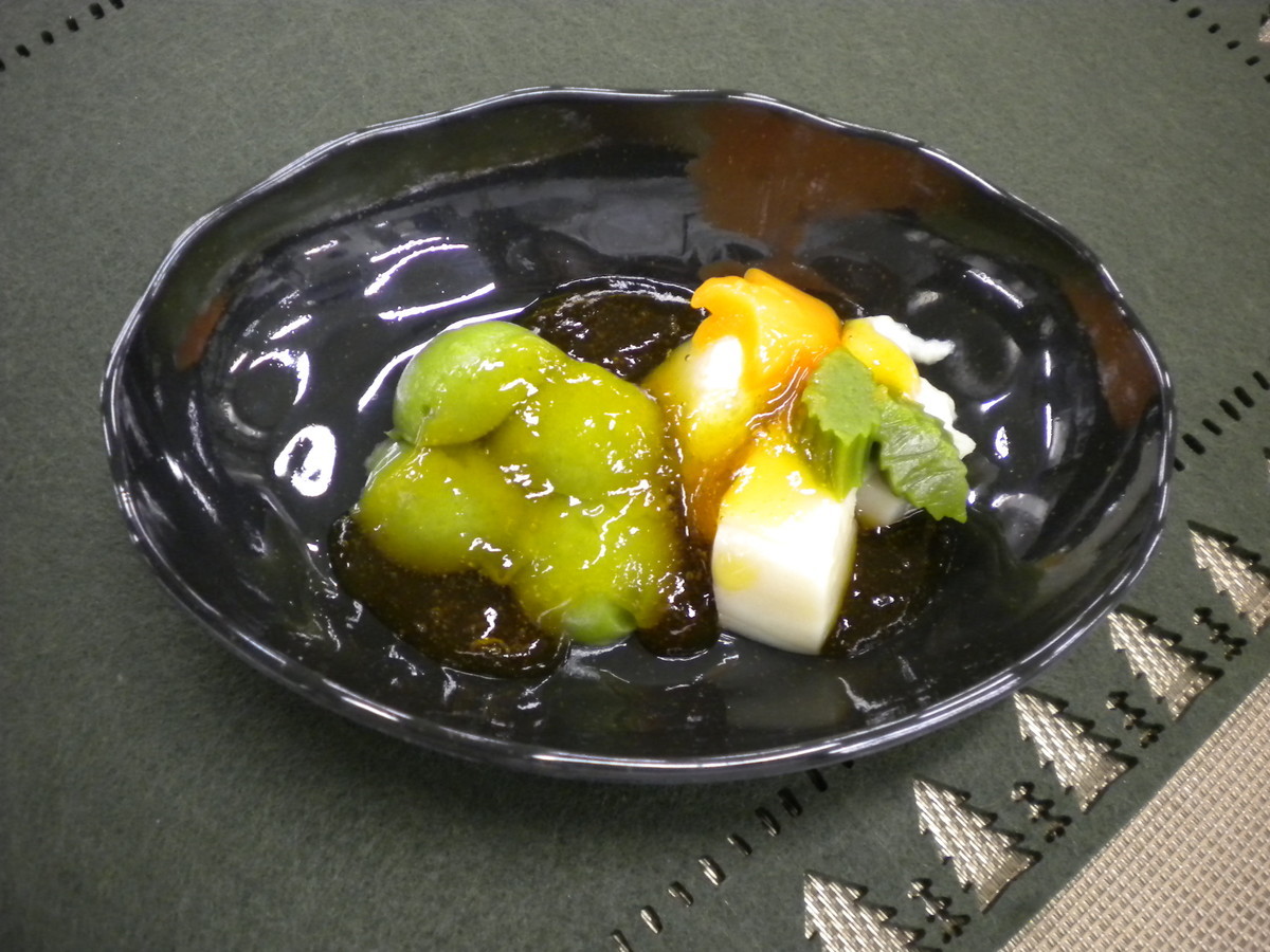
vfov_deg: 40.7
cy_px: 476
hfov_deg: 52.6
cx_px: 635
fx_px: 1284
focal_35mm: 35
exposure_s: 1/32.7
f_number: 3.1
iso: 400
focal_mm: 6.3
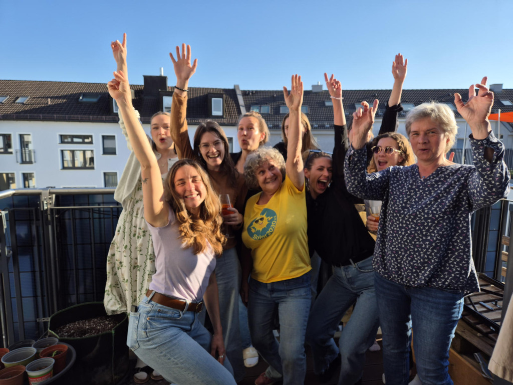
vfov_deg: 58.9
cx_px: 256
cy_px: 192
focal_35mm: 23
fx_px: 341
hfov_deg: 73.9
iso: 25
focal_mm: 5.4
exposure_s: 1/894
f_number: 1.8
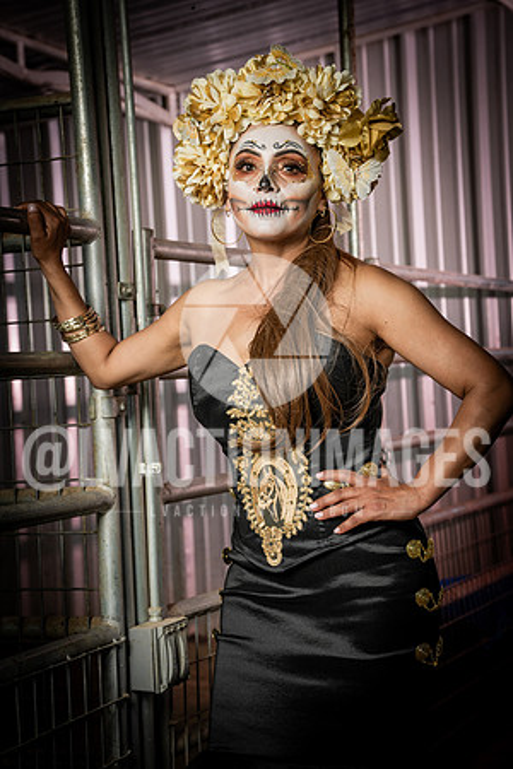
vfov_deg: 28.8
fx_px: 1496
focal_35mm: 70
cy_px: 384
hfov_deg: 19.5
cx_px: 256
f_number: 6.3
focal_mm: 70
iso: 64
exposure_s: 1/160
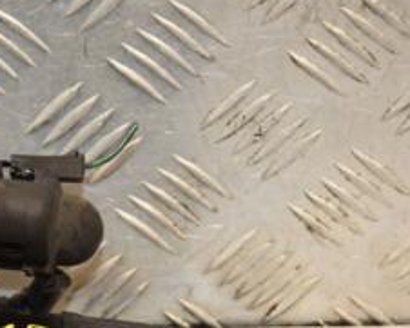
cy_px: 314
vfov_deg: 7.1
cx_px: -31
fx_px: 2634
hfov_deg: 8.8
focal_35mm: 217
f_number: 5
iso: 800
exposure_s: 1/160
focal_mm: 58
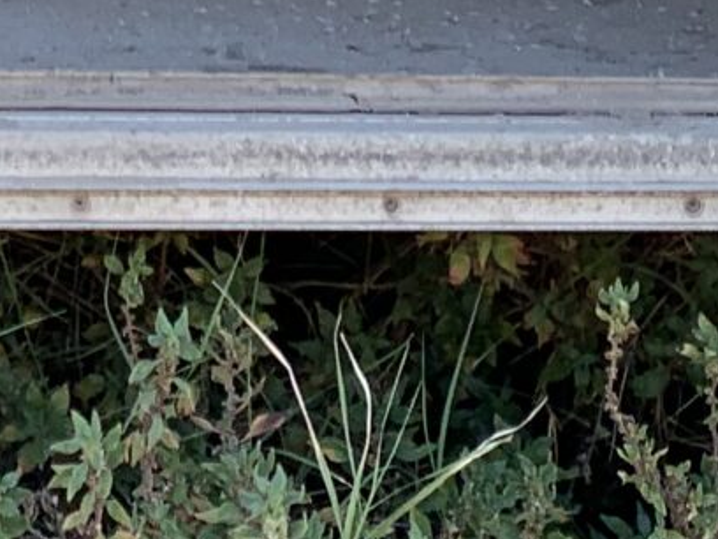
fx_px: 3381
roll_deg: -2.8
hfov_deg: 11.8
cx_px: -229
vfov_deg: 8.3
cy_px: -775
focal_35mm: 163
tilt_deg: -3.1
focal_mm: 4.25
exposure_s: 1/392
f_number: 1.8
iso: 25
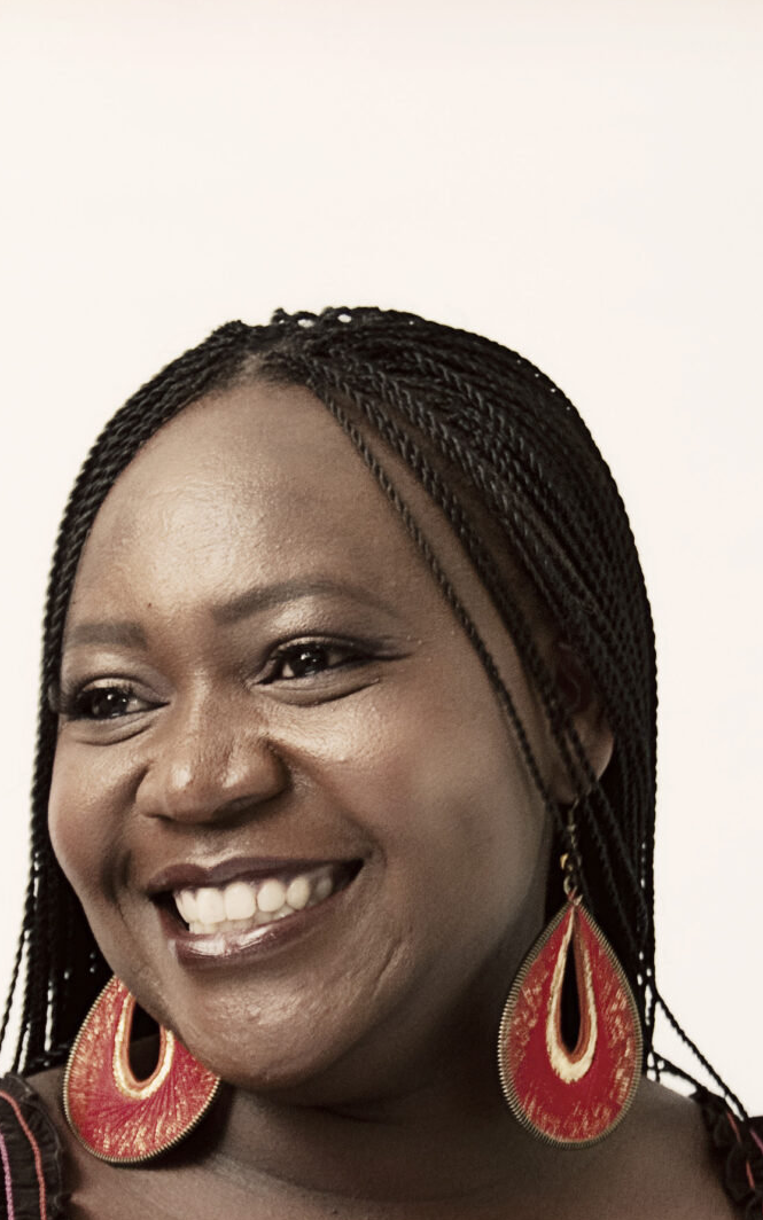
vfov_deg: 14.2
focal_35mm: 147
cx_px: 406
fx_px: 4891
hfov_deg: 8.9
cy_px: 915
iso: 200
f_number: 5.6
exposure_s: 1/60
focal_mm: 40
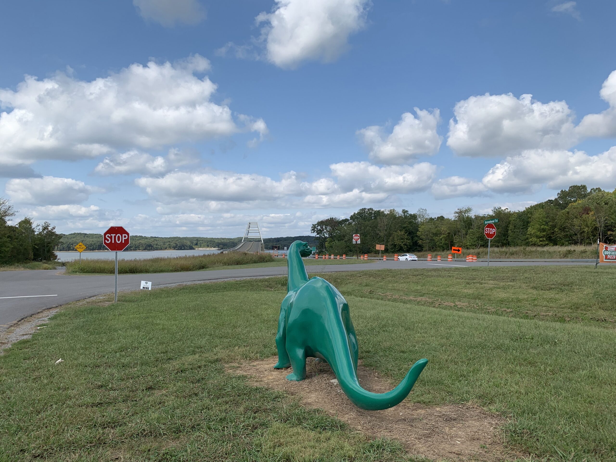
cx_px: 308
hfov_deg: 67.3
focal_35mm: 26
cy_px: 231
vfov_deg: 53.1
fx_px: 463
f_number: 1.8
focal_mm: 4.25
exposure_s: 1/2611
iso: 25
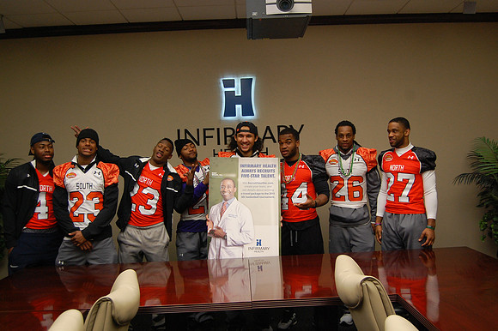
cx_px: 249
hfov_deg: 55.1
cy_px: 166
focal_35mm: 34
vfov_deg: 38.3
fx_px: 477
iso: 800
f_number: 3.8
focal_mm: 23
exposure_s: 1/200
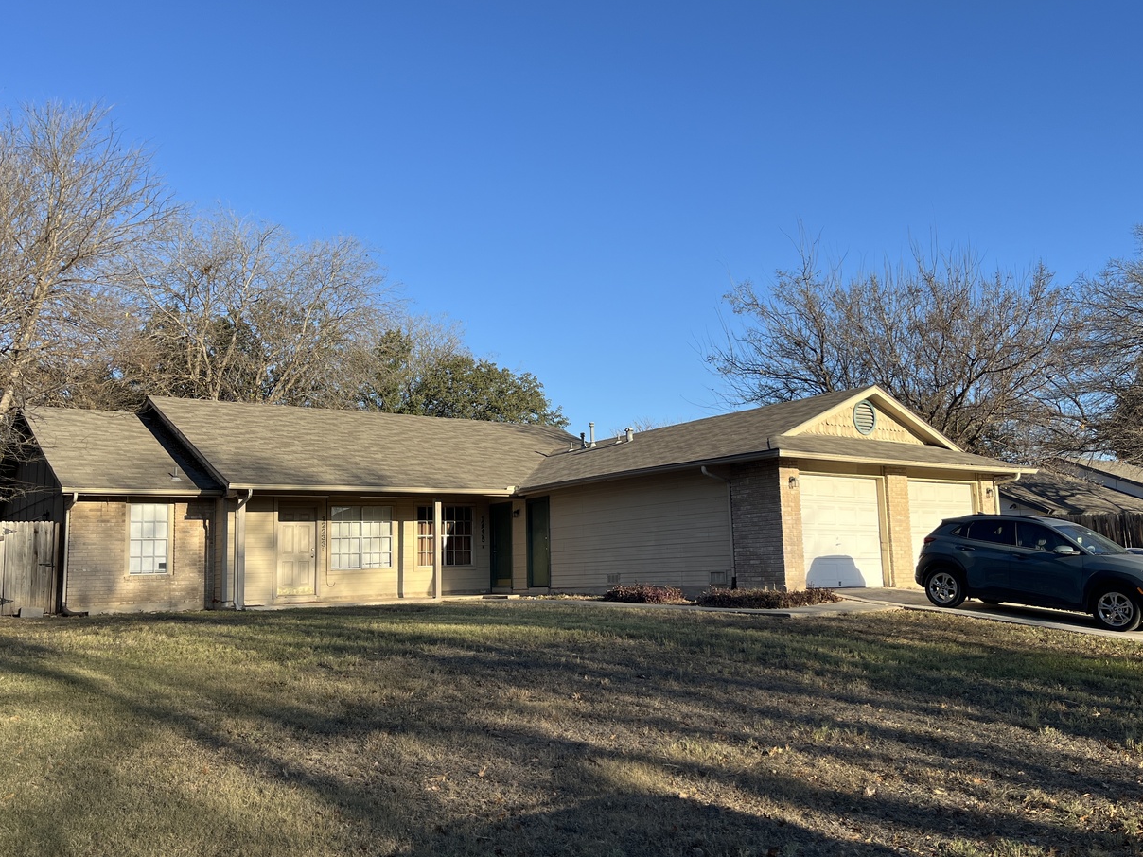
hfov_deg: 58.3
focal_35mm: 31
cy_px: 417
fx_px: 1024
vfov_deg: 45.4
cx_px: 564
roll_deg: +1.7
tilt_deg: +8.5
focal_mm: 5.1
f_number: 1.6
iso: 50
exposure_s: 1/1957
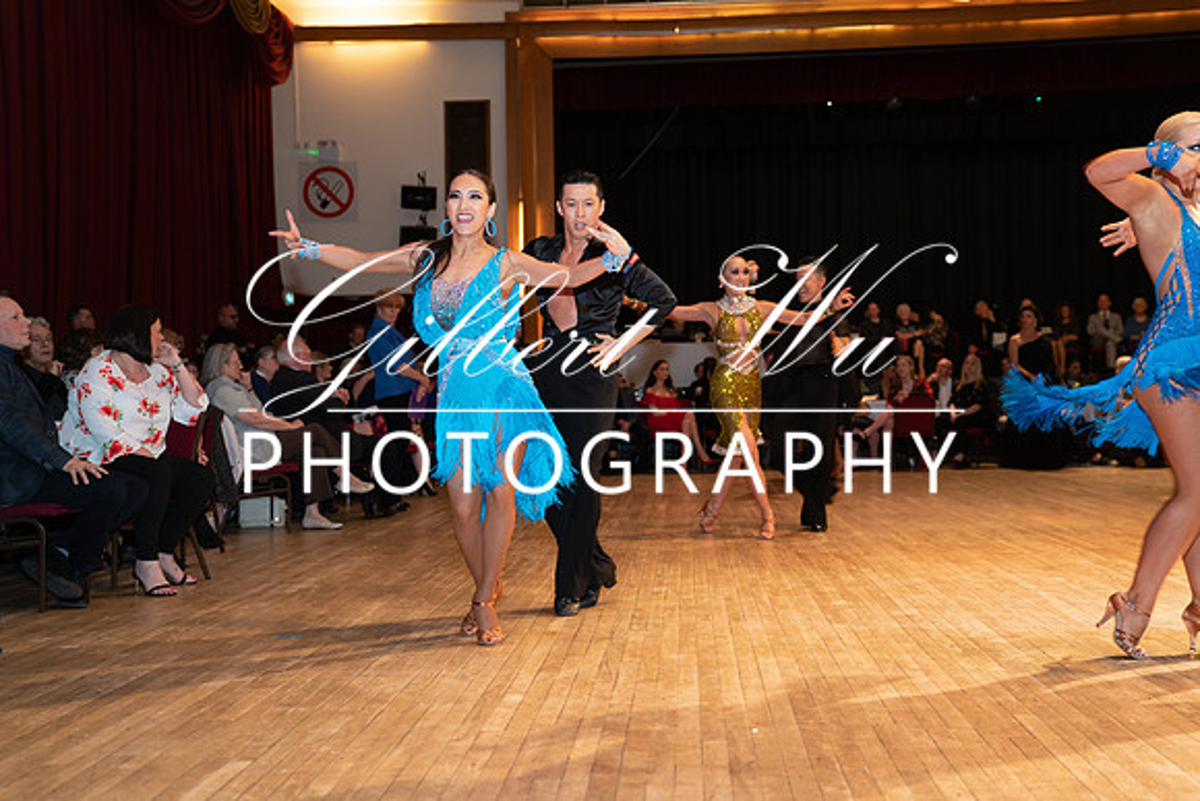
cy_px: 400
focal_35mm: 40
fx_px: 1334
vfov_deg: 33.4
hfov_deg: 48.4
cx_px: 600
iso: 800
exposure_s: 1/125
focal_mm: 40
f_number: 2.8
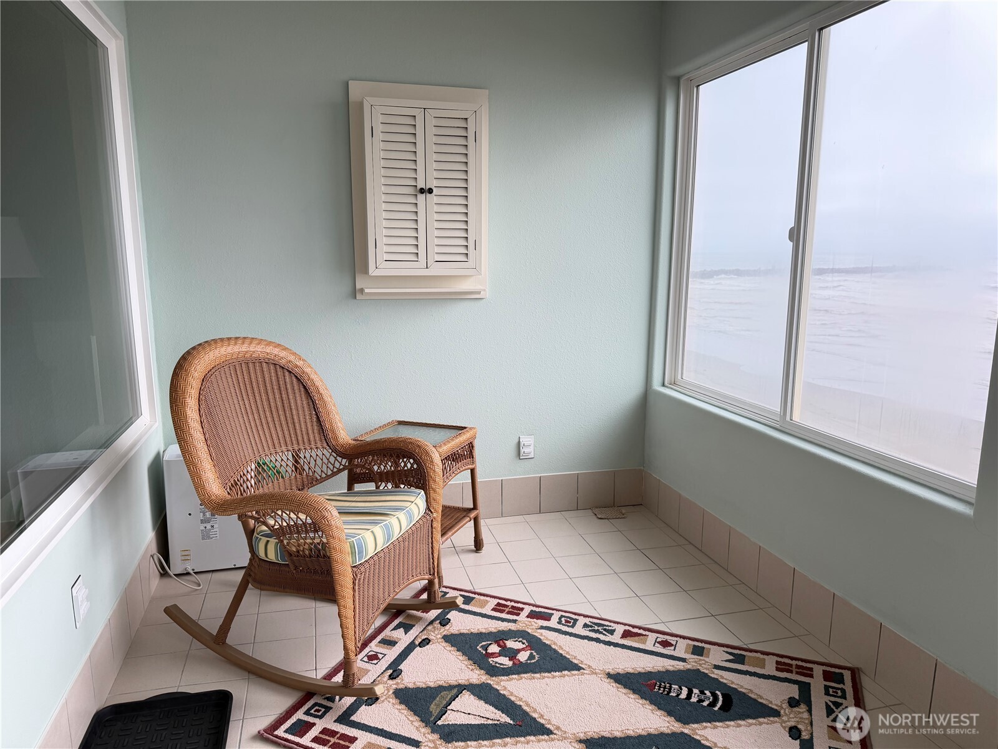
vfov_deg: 56.8
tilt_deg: -10.2
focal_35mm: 24
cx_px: 499
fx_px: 692
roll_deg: +0.0
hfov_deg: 71.6
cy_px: 374
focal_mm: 6.76
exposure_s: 1/593
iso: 100
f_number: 1.78
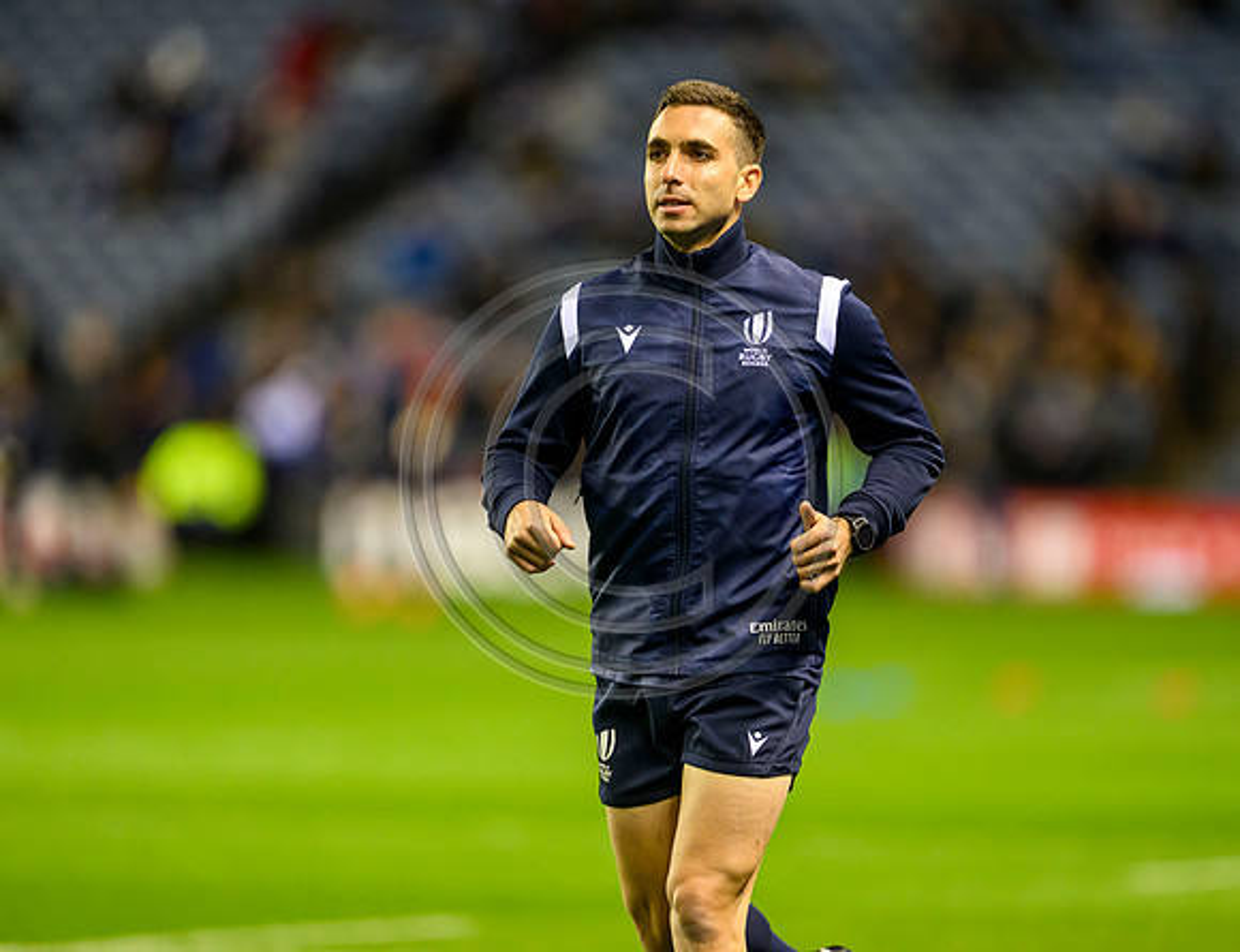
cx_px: 713
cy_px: 476
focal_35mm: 439
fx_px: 15845
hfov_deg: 4.5
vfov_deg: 3.4
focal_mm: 400
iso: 5000
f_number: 2.8
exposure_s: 1/1000
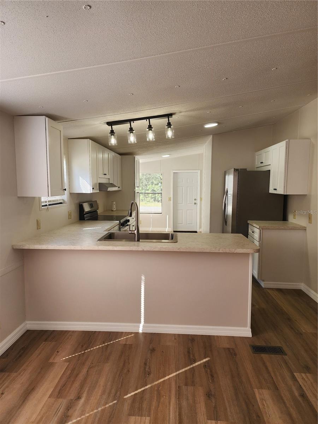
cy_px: 212
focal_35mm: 23
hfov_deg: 58.9
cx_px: 159
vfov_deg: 73.9
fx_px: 282
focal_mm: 6.4
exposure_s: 1/180
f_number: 1.8
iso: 64
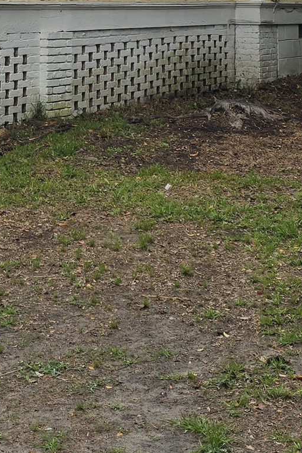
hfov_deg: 14.2
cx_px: -8
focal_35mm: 95
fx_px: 1195
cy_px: -98
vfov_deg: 20.1
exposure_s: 1/724
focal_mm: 6.3
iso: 12
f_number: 1.7
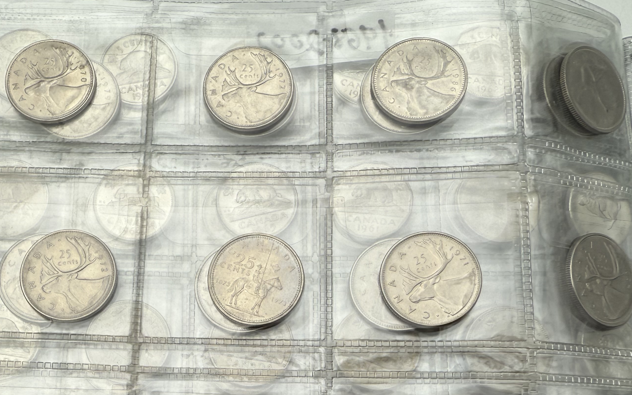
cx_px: 270
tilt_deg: -77.5
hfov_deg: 49.1
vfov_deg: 31.2
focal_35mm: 40
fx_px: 689
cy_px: 318
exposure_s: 1/358
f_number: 2.2
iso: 40
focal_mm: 2.22
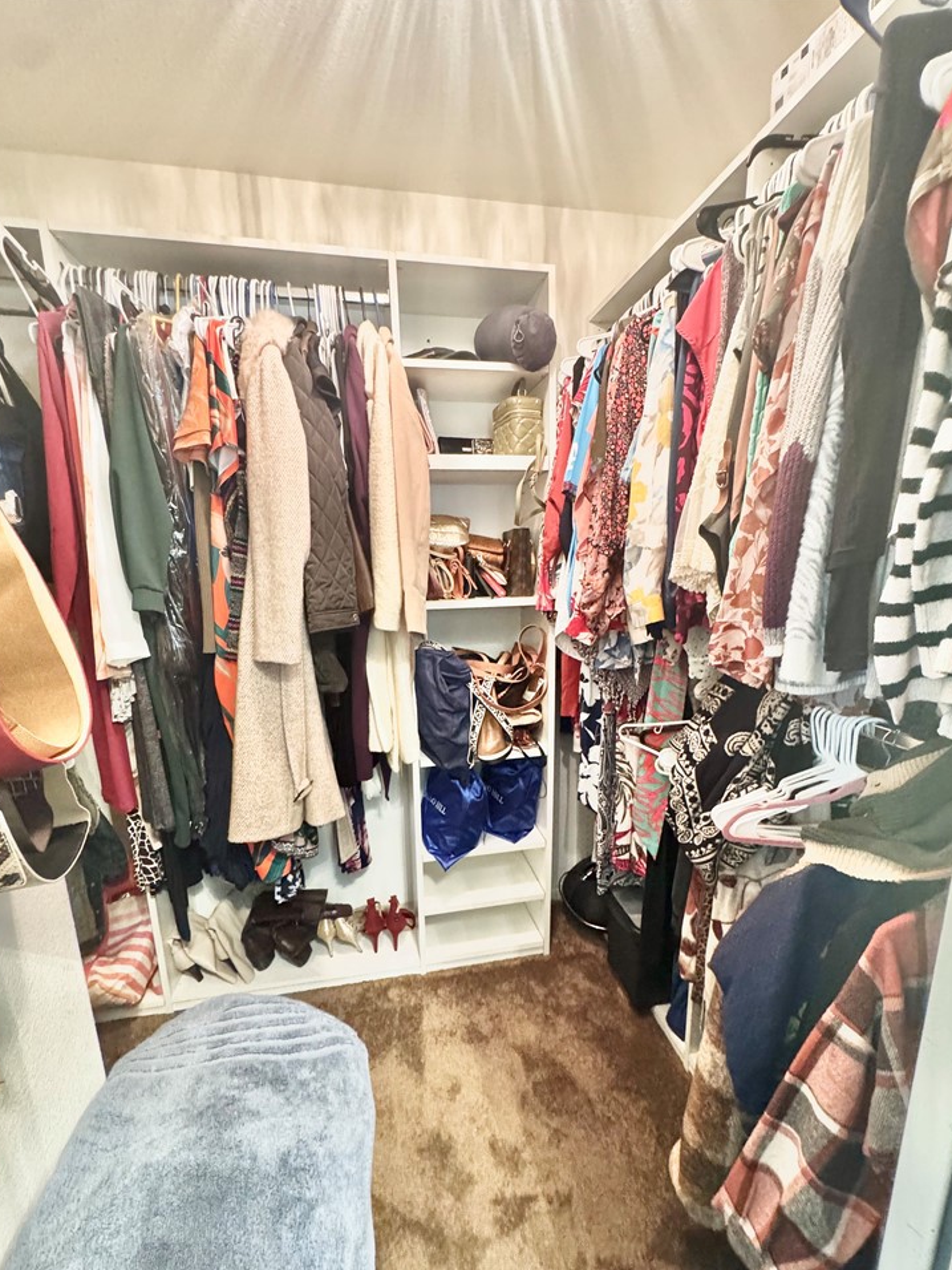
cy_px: 675
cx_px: 471
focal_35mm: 15
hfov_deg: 81.7
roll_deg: +1.0
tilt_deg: -11.8
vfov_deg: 98.0
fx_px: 550
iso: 800
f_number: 2.2
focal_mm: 2.22
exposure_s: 1/60
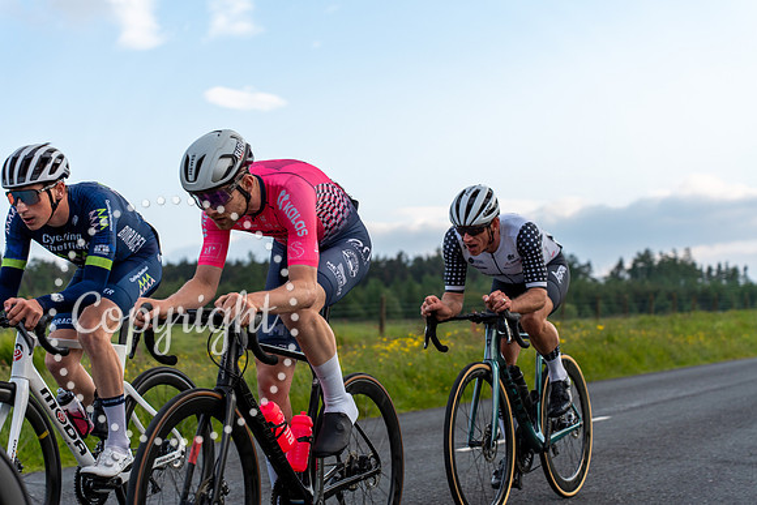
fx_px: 1472
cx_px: 378
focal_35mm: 70
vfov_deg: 19.5
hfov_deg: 28.8
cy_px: 252
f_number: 4
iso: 320
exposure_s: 1/1000
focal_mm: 70
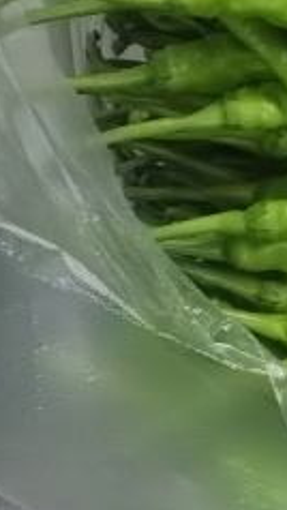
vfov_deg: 21.1
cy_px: 41
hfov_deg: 10.6
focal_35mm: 99
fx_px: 1338
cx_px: 673
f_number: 4
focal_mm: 5.72
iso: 800
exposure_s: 1/100
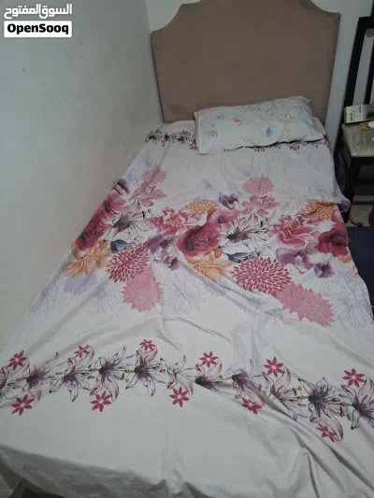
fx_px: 331
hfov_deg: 58.9
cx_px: 187
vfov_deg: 73.9
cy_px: 249
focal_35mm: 23
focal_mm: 5.54
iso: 320
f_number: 1.8
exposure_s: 1/33
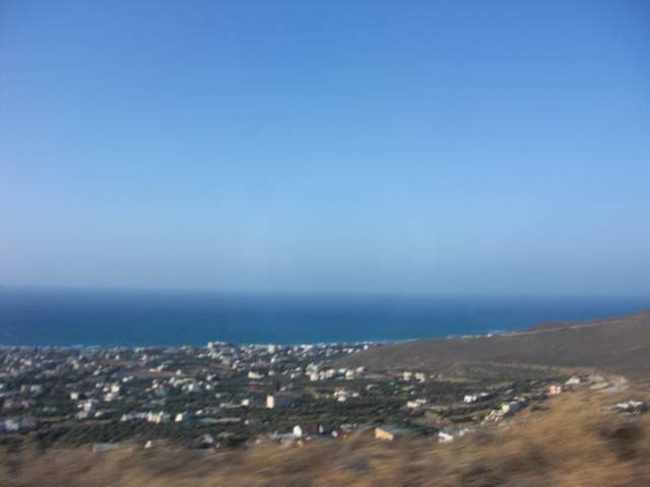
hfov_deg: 51.4
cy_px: 244
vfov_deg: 39.7
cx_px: 325
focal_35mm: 36
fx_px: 676
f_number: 2.8
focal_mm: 6.3
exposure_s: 1/100
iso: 50
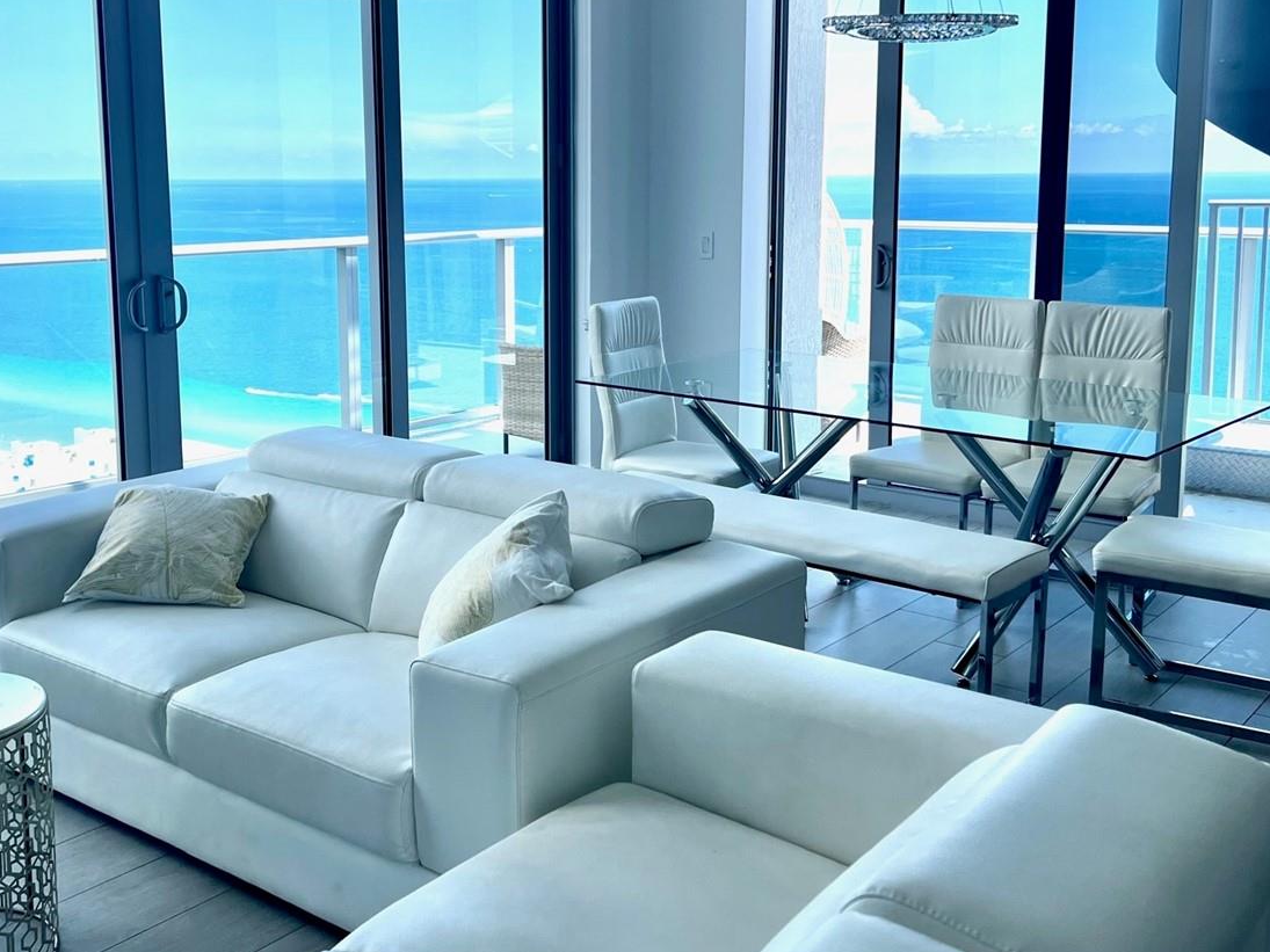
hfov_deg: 48.8
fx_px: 1394
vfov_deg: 37.6
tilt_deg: -8.3
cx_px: 529
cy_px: 376
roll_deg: +0.8
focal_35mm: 38
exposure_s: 1/1295
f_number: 1.5
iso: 50
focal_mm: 5.7
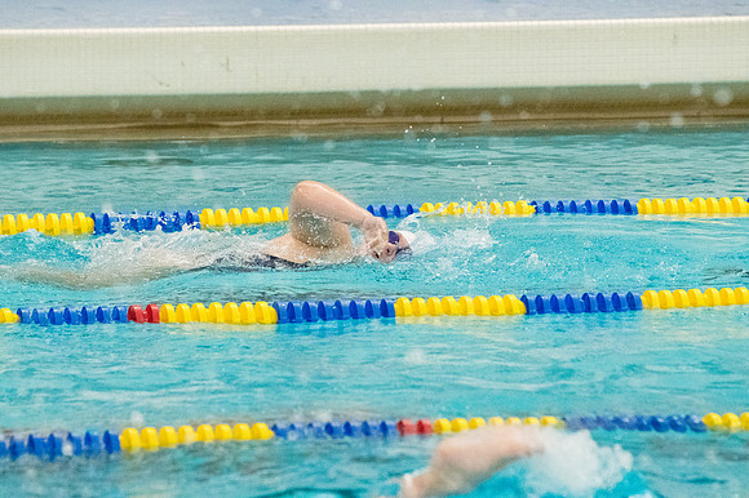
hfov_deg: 6.9
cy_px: 249
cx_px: 374
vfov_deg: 4.6
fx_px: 6238
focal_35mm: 300
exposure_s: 1/1250
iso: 8000
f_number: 4.5
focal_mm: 200
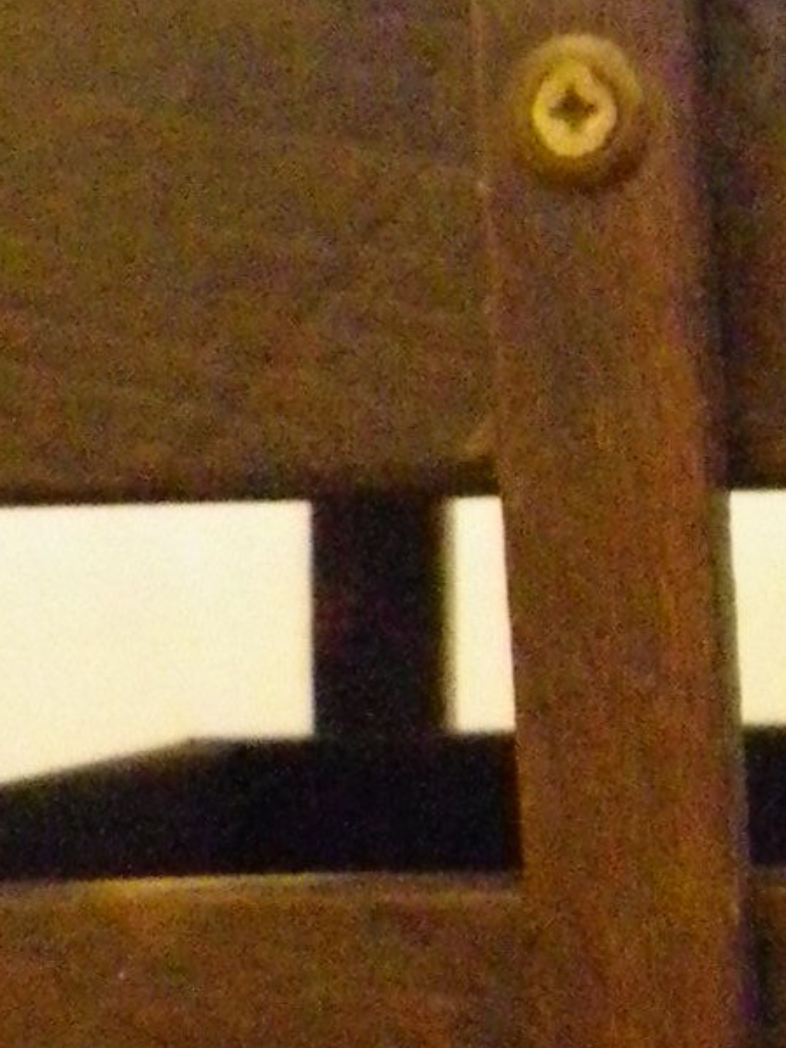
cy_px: 1363
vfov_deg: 10.4
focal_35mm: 187
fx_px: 5663
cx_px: 1346
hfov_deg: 7.7
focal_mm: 4.9
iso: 800
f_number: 2.6
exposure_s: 1/20
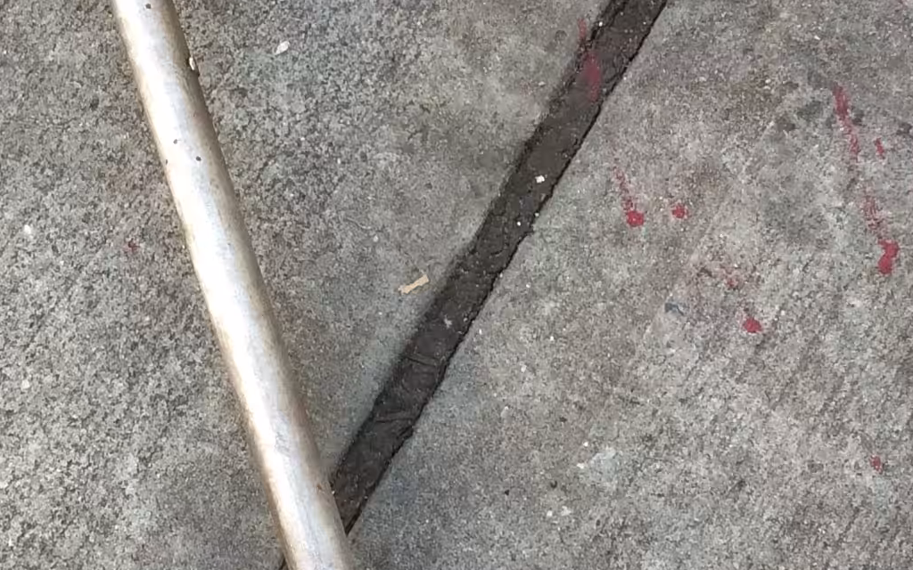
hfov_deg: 21.2
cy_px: 138
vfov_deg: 13.3
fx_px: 2438
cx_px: 483
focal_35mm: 98
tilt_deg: -72.9
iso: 40
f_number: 2.2
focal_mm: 4.15
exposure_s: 1/120
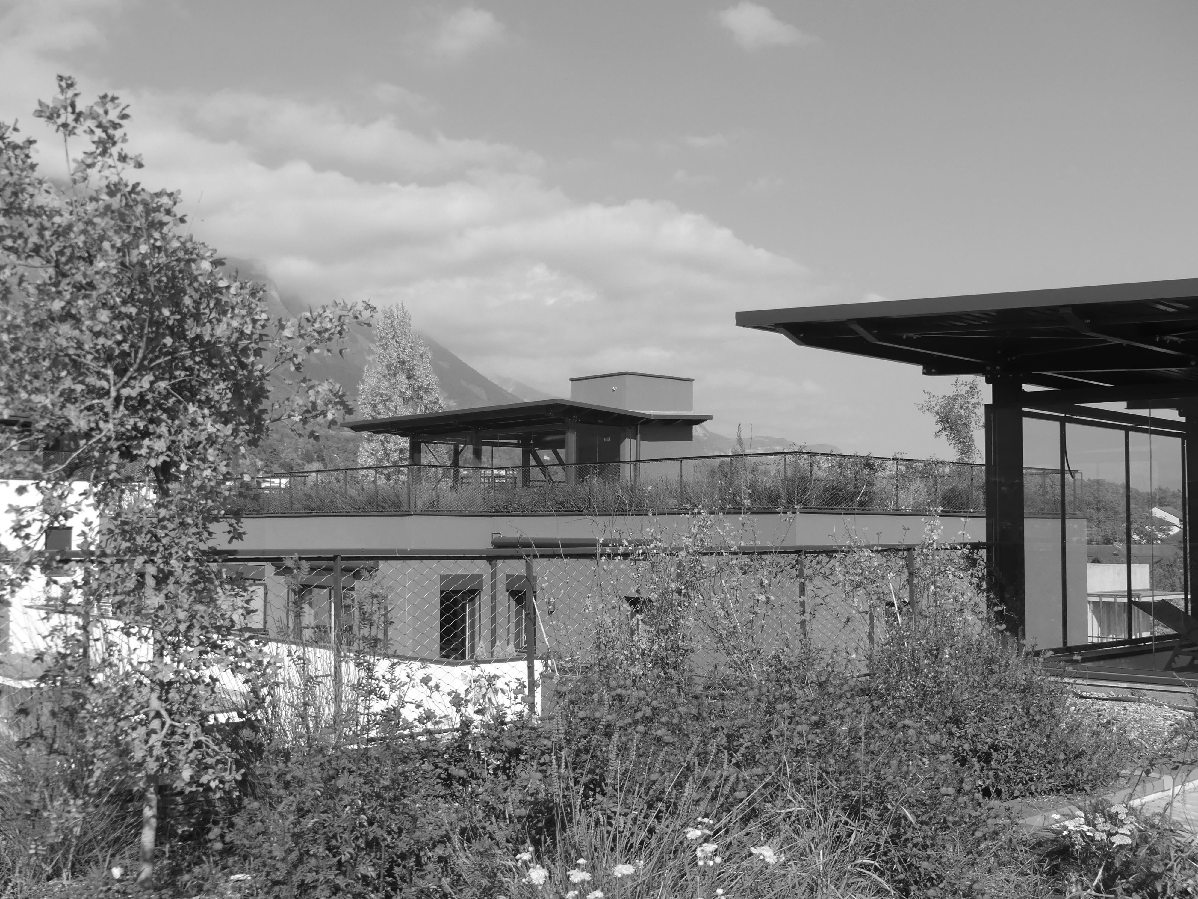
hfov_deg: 49.0
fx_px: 1315
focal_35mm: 38
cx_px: 599
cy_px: 450
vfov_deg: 37.7
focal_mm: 6.8
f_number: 3.2
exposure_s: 1/1600
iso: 100
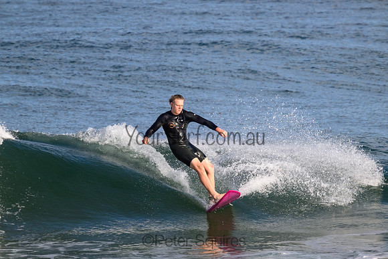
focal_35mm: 800
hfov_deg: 2.6
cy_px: 130
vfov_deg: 1.7
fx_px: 8624
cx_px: 194
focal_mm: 800
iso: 1250
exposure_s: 1/2000
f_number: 11
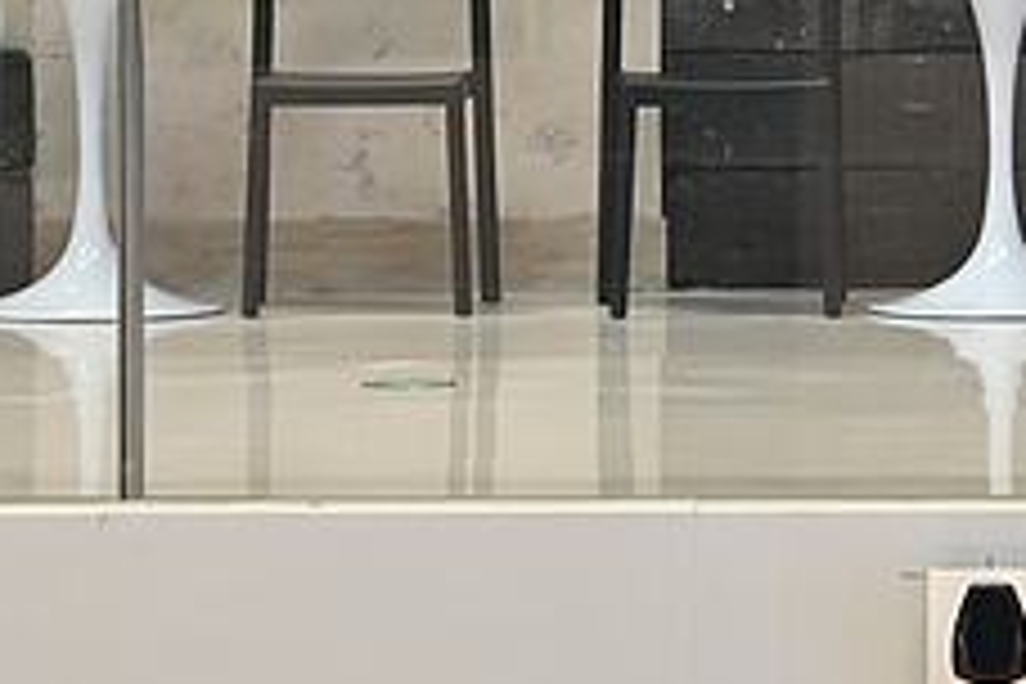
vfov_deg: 3.8
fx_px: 10259
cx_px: 1490
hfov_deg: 5.7
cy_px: -754
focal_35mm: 360
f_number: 8
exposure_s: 1/20
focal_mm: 64
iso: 500
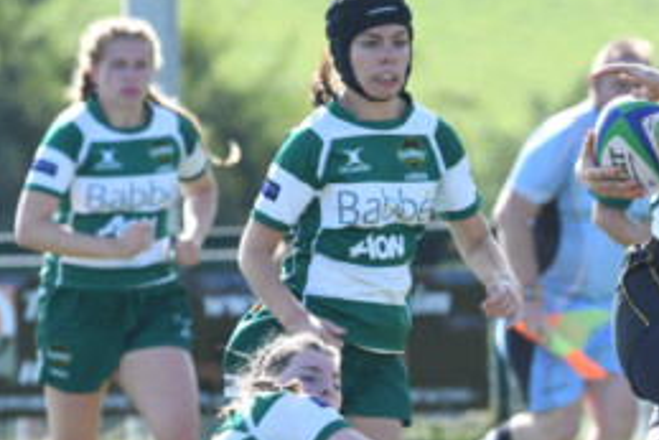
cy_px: 341
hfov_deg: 2.1
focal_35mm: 990
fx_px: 18132
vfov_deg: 1.4
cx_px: 723
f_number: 8
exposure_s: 1/800
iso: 640
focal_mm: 300
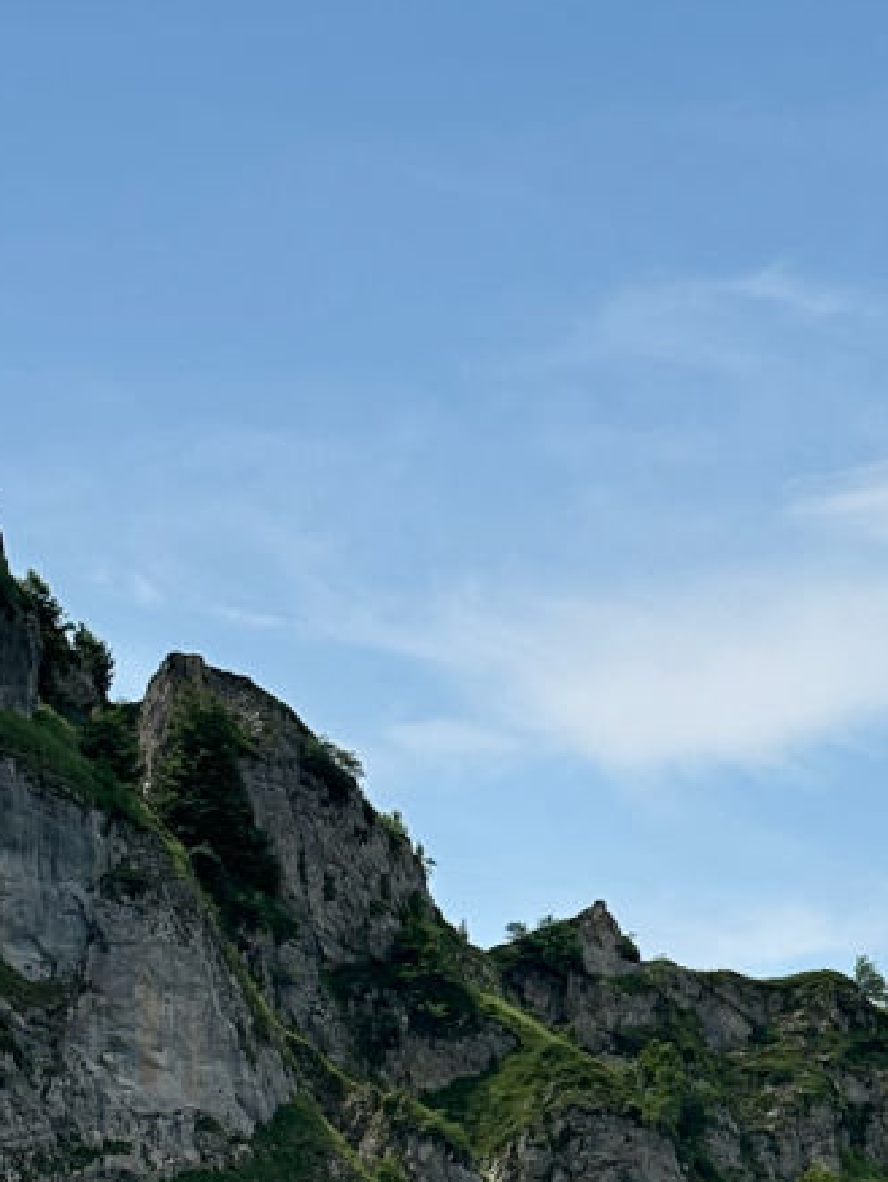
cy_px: 1228
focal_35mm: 141
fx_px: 4818
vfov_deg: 13.8
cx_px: 1078
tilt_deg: +6.8
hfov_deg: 10.4
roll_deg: +0.9
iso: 40
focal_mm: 5.96
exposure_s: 1/6329
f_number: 1.6
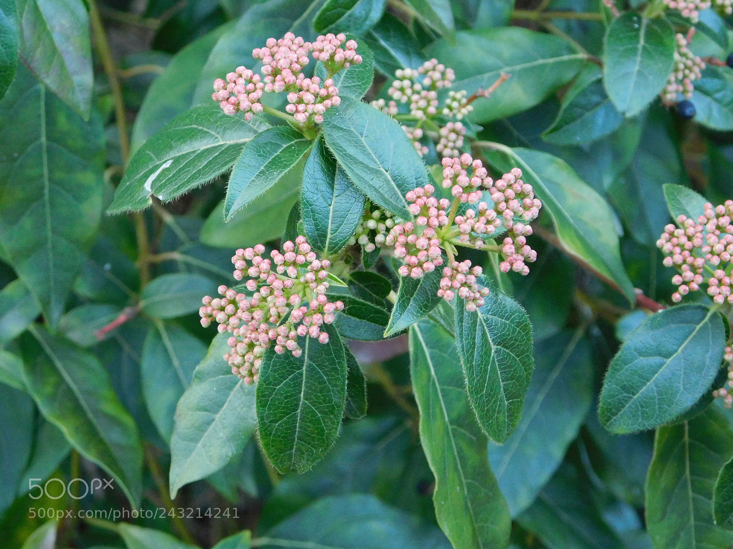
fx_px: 1694
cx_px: 366
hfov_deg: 24.4
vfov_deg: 18.4
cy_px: 274
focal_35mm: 80
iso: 800
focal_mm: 14.2
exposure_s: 1/50
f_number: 4.4
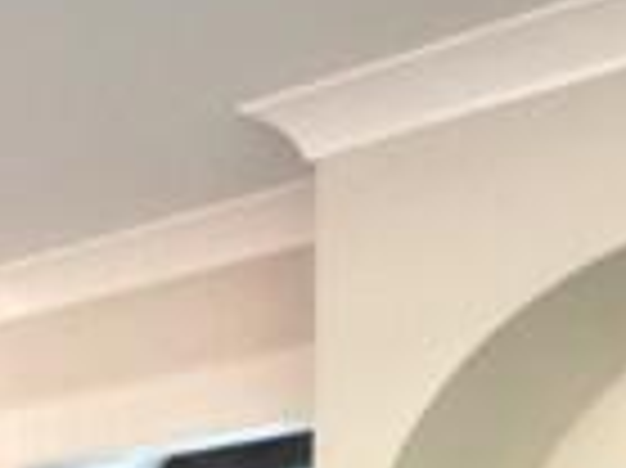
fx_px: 1861
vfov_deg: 12.8
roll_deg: +1.2
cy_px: 878
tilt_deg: -1.3
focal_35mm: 103
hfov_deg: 13.7
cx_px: -874
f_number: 2.2
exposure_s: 1/30
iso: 1600
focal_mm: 2.22
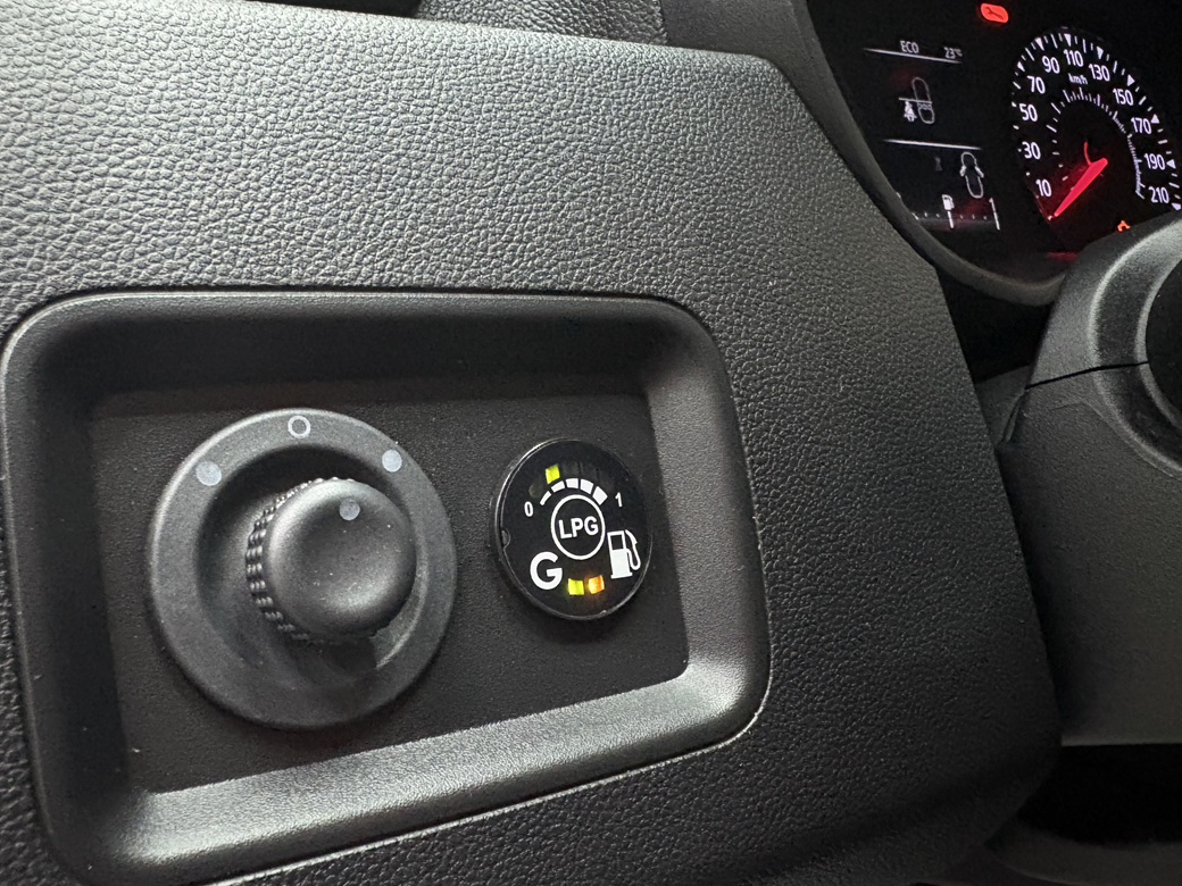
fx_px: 1024
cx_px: 572
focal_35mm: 30
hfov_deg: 60.0
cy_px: 494
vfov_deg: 46.7
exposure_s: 1/121
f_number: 1.6
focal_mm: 5.96
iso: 80
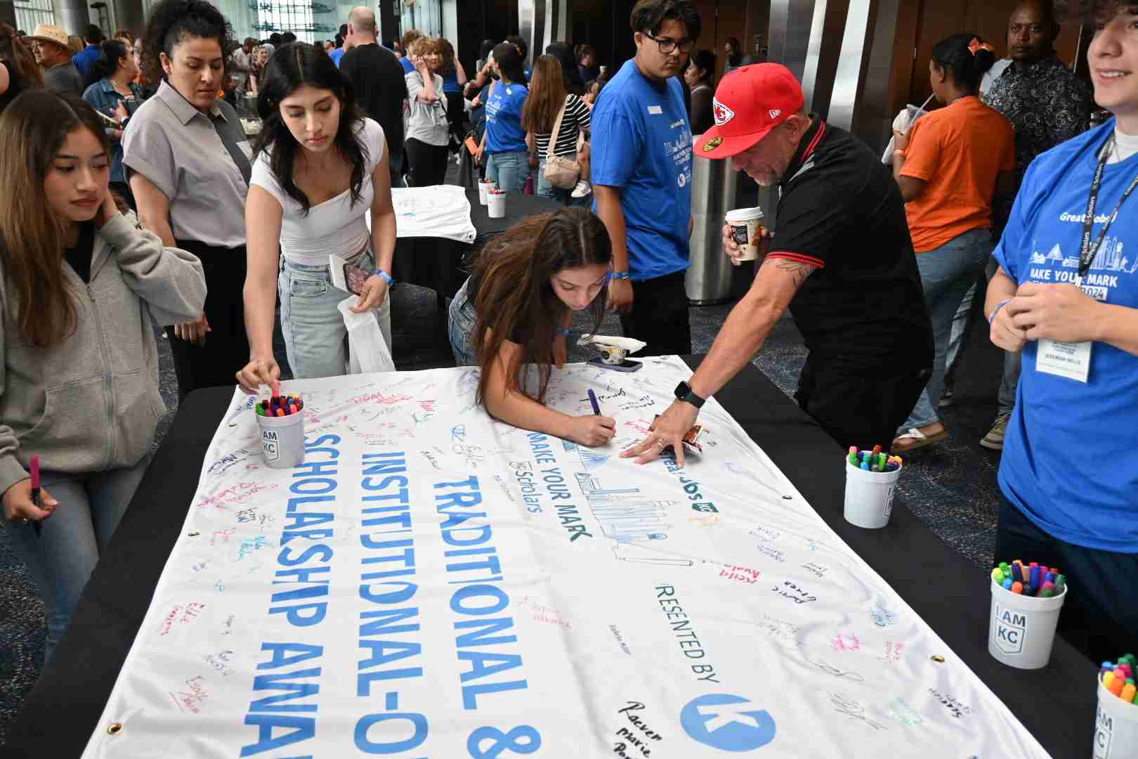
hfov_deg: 59.5
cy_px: 380
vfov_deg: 41.7
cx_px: 569
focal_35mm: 32
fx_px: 996
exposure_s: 1/160
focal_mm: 21
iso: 400
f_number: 4
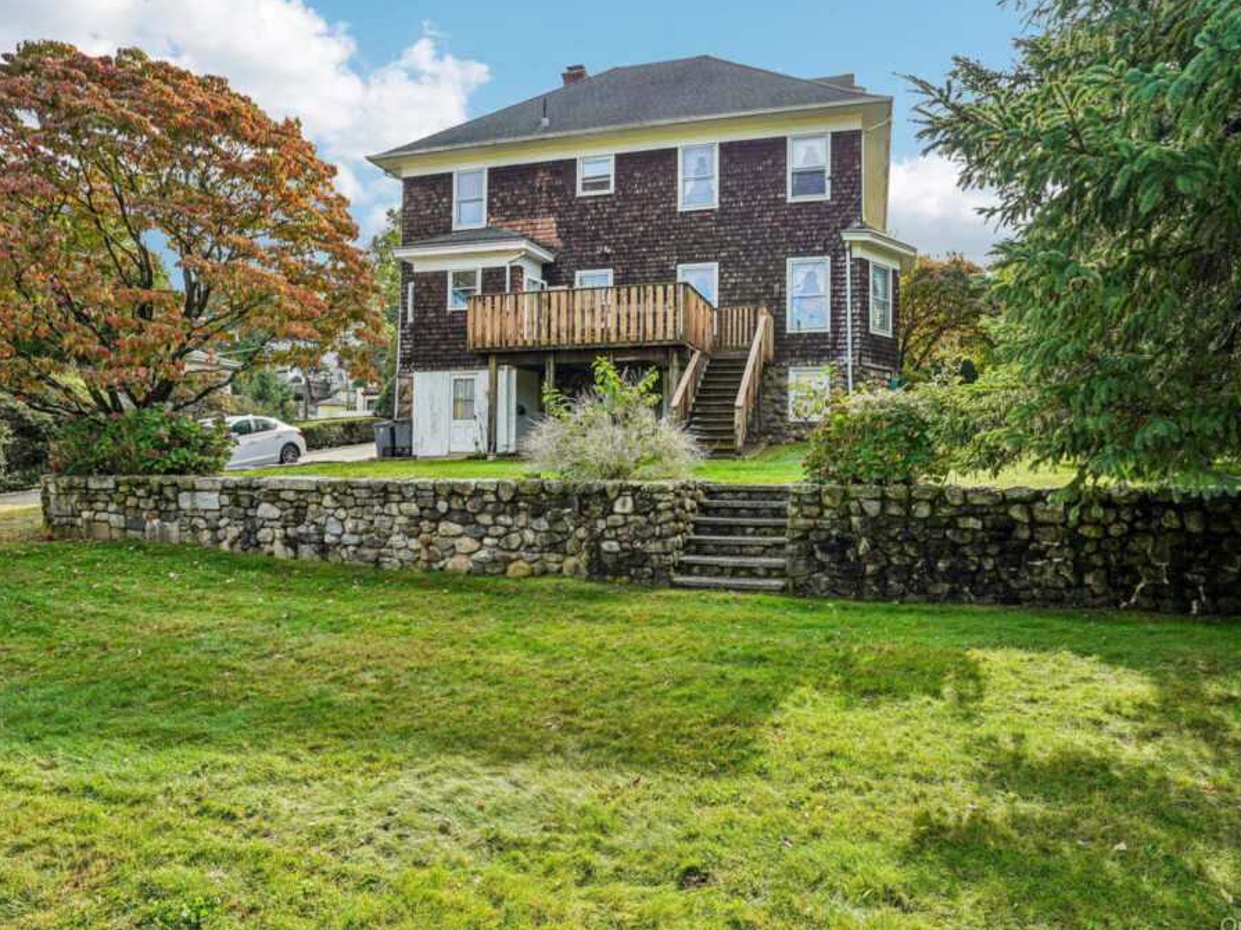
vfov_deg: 61.1
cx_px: 652
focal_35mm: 22
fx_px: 789
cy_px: 469
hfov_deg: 76.3
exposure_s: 1/125
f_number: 8
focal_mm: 20
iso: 125
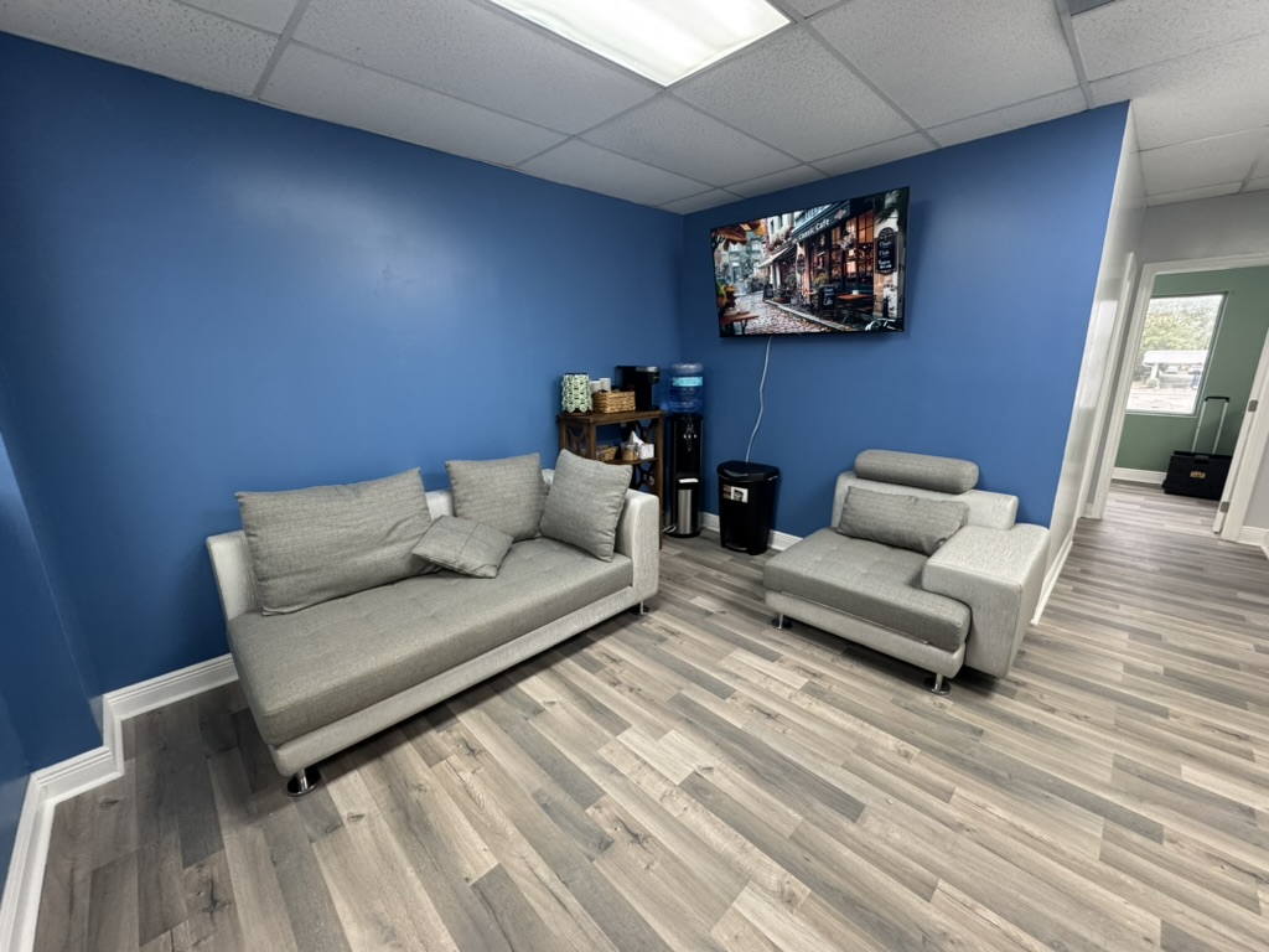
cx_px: 634
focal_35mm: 14
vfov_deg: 85.7
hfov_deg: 102.1
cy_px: 476
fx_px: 513
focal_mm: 2.22
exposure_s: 1/60
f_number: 2.2
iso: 250
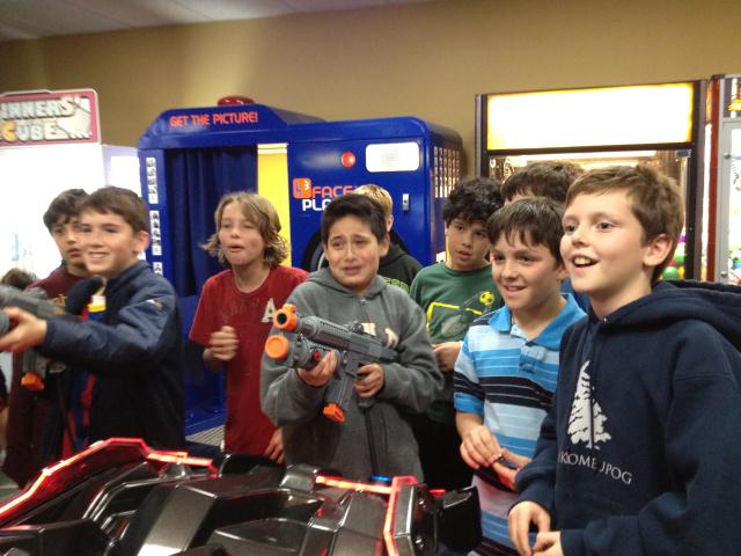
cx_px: 370
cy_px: 278
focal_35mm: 35
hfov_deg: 52.6
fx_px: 749
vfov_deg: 40.7
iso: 320
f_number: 2.4
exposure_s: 1/20
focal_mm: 4.28
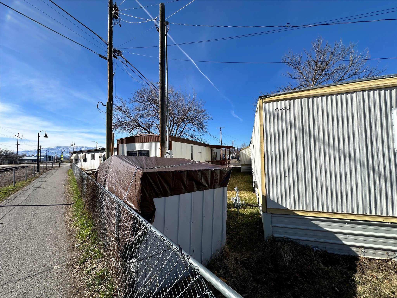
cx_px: 198
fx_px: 161
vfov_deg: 85.7
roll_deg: +1.3
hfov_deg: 102.1
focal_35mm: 14
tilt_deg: +3.0
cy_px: 149
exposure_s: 1/1949
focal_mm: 2.22
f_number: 2.2
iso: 40
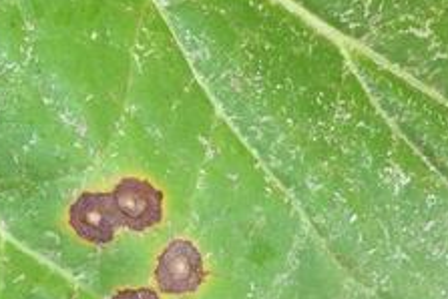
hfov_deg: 33.9
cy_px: 233
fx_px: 697
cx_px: 54
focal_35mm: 56
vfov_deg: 23.9
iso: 32
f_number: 2.2
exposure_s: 1/129
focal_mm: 4.12
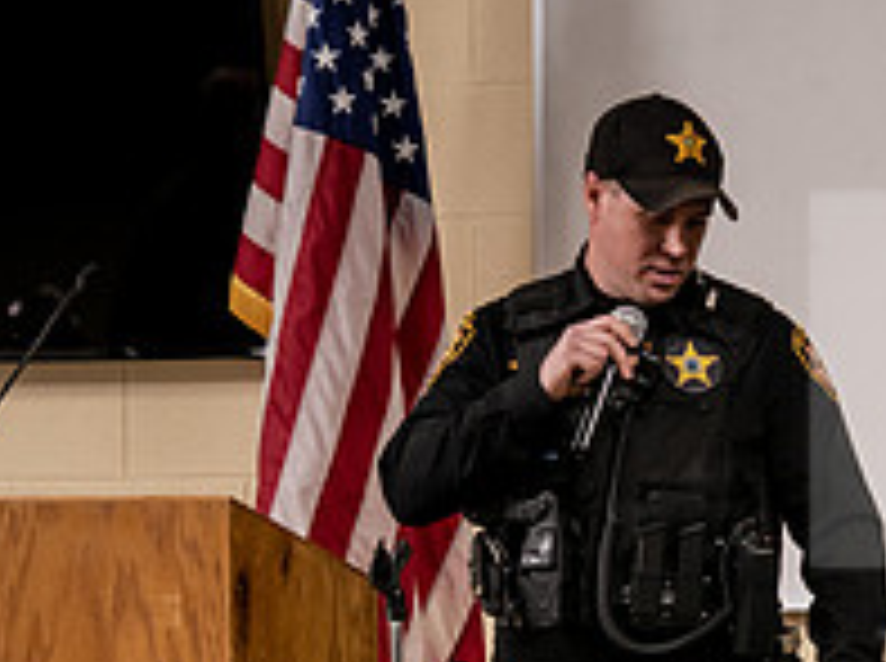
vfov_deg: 4.0
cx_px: 675
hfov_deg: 5.4
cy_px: 736
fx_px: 9427
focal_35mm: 369
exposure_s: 1/200
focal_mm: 130
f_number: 3.5
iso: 1250
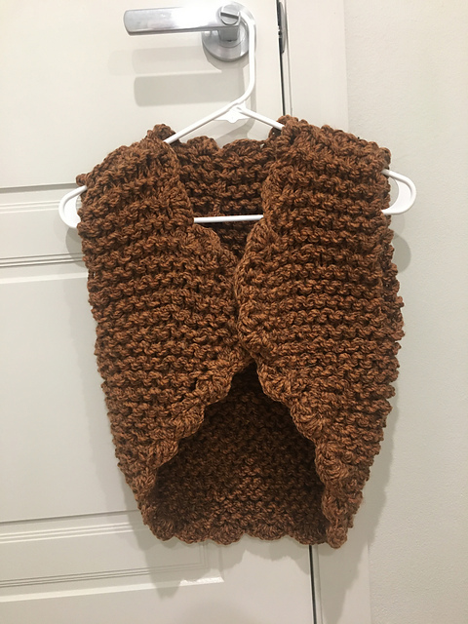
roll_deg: +3.8
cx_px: 234
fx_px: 523
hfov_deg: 48.2
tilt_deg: -6.8
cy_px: 312
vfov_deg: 61.7
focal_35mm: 29
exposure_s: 1/20
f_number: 2.2
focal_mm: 4.15
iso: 200
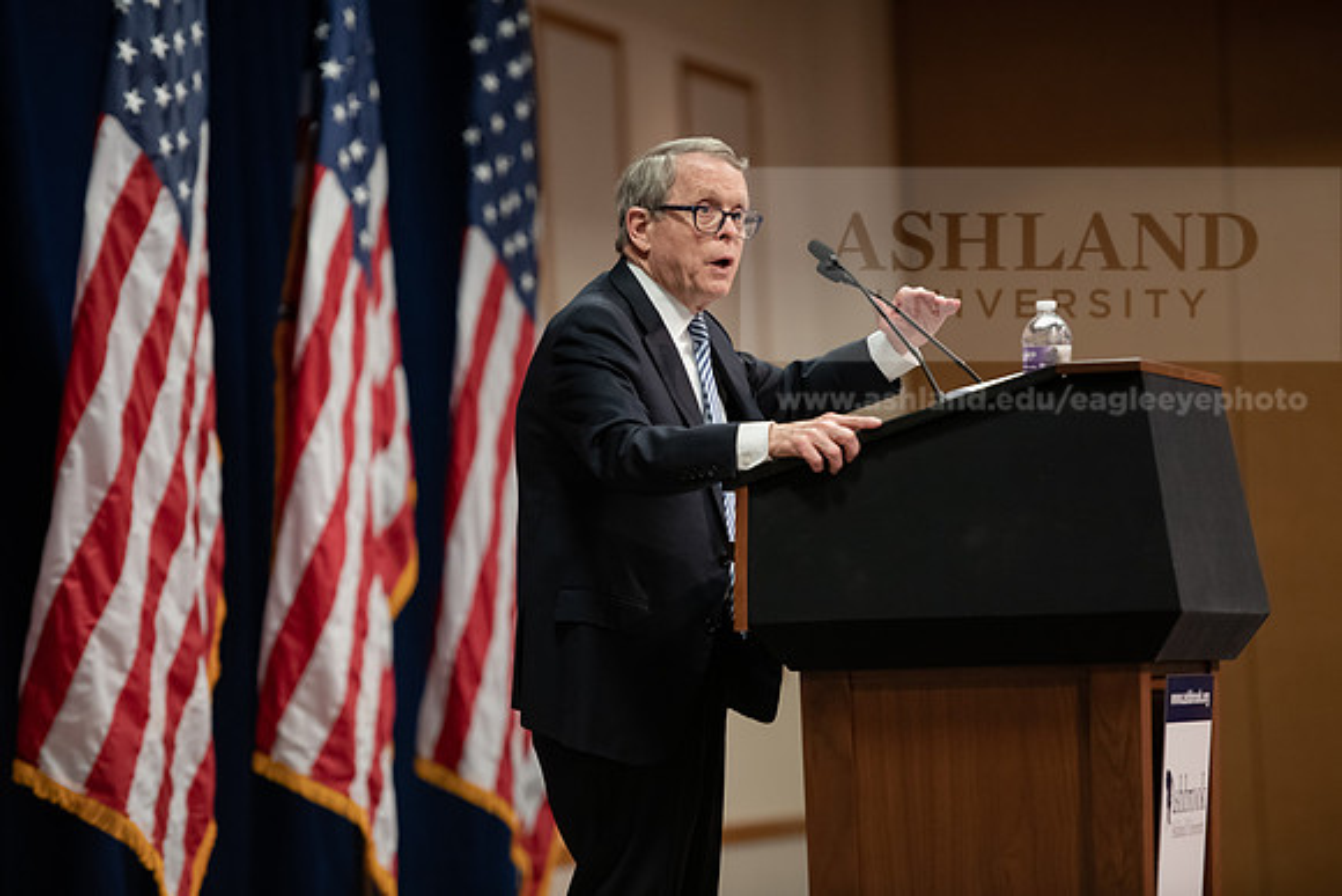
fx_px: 6711
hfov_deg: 11.4
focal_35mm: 180
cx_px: 671
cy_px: 448
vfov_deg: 7.6
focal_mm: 180
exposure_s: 1/200
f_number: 3.2
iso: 2000
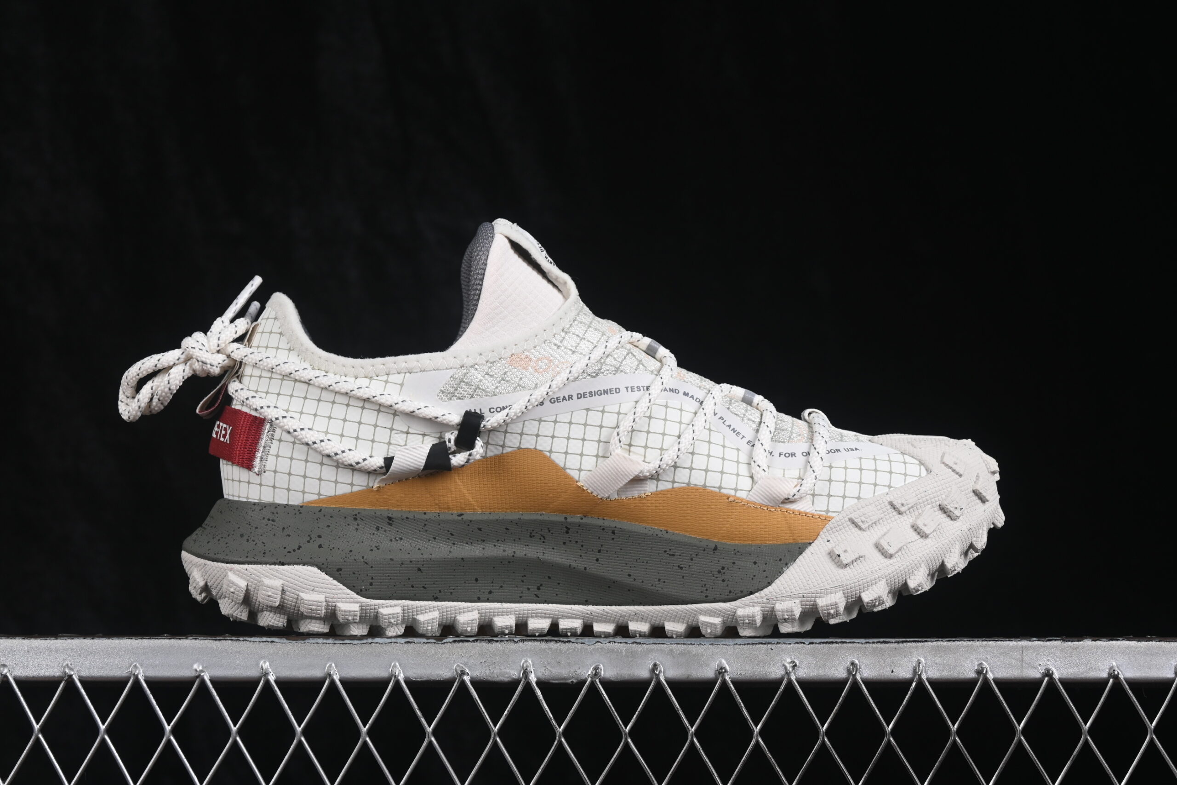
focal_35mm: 75
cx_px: 588
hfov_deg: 27.0
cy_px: 392
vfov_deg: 18.2
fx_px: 2452
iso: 160
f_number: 8
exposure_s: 1/80
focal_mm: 50
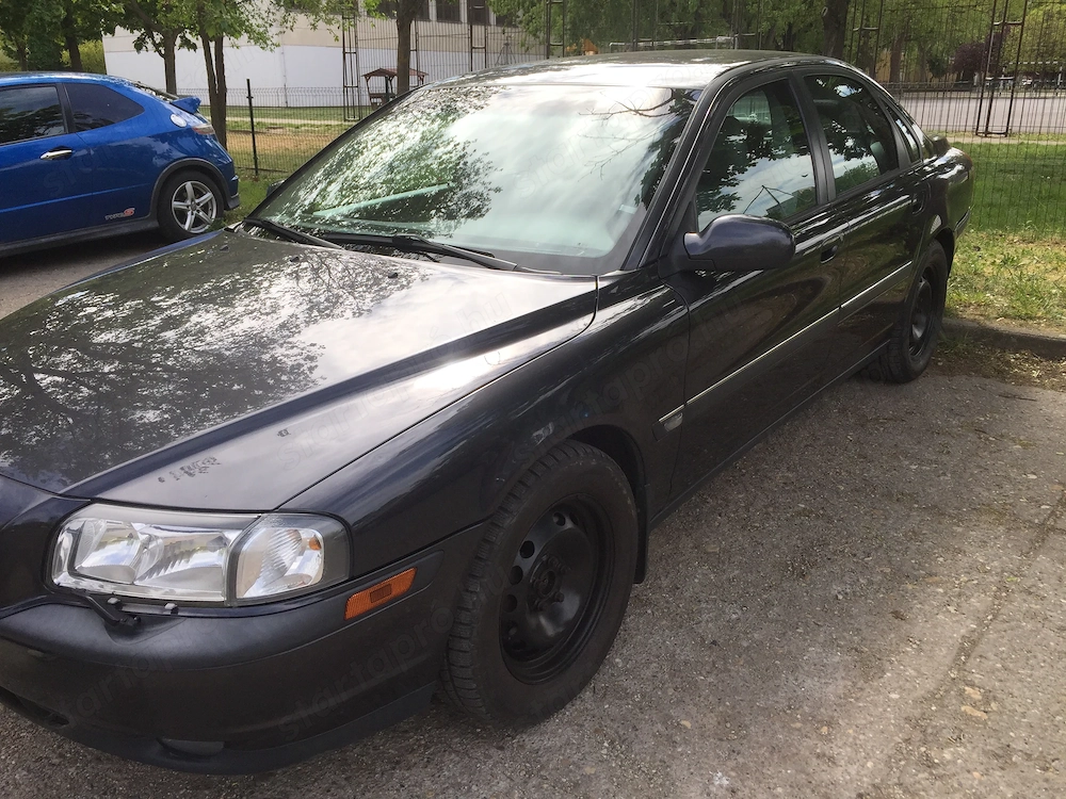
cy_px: 400
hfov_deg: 61.7
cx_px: 533
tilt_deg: -20.8
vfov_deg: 48.2
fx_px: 893
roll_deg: +1.8
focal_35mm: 29
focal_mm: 4.15
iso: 32
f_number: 2.2
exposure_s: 1/1014
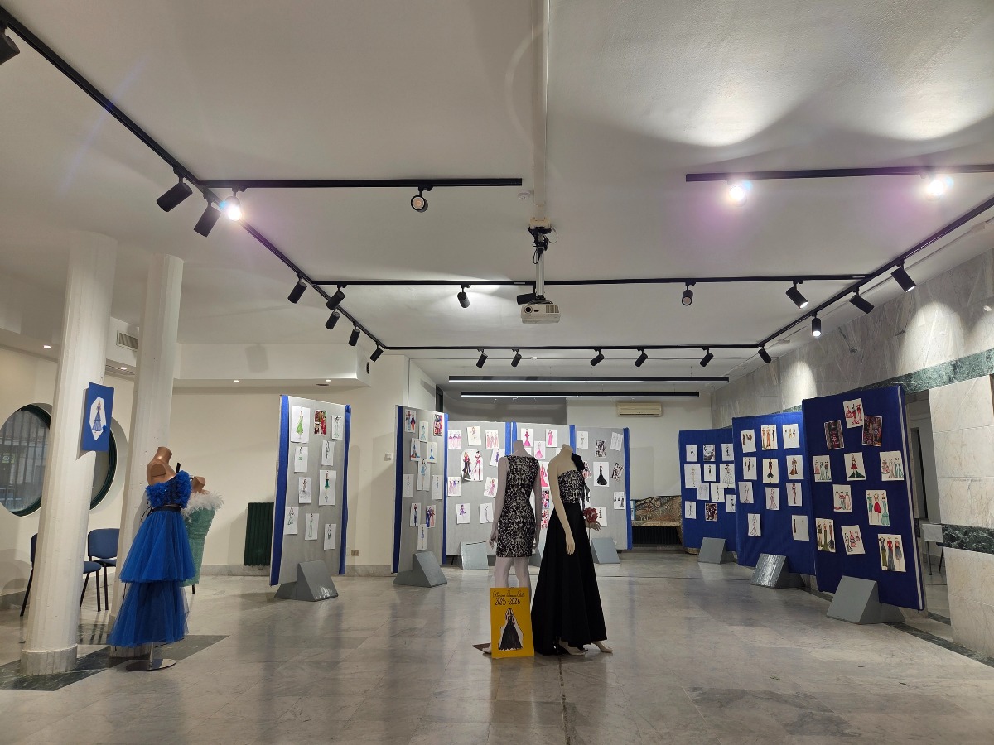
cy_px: 372
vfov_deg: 58.9
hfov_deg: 73.9
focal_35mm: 23
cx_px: 497
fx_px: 660
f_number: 1.8
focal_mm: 5.4
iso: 100
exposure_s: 1/180
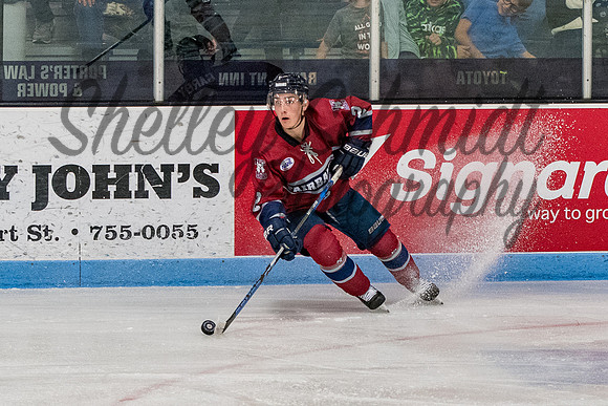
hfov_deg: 7.3
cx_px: 340
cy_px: 244
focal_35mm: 281
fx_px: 4741
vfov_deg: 4.9
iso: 2500
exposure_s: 1/800
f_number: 3.5
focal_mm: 86
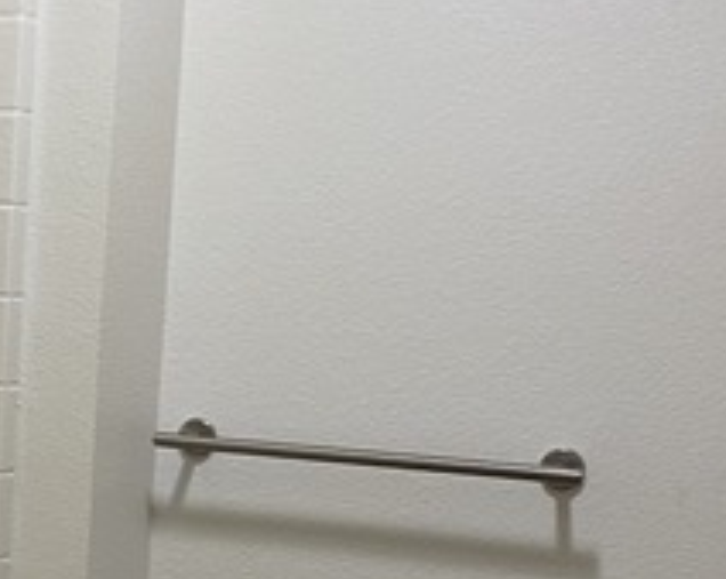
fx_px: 1717
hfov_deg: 22.7
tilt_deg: -8.8
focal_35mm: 80
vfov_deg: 18.7
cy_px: 560
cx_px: -34
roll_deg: -2.9
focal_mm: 4.25
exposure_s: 1/60
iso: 100
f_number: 1.8
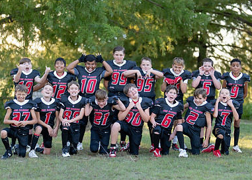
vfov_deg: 14.6
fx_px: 701
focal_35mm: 98
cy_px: 107
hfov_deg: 20.4
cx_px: 145
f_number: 1.2
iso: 200
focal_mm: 50
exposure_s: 1/1250
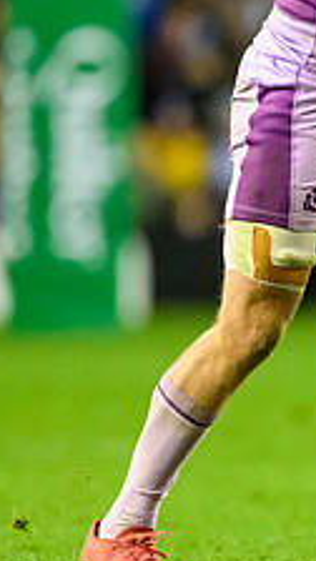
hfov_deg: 0.7
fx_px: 24608
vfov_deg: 1.3
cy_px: 225
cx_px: 489
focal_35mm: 1652
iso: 10000
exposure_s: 1/2000
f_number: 2.8
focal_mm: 400
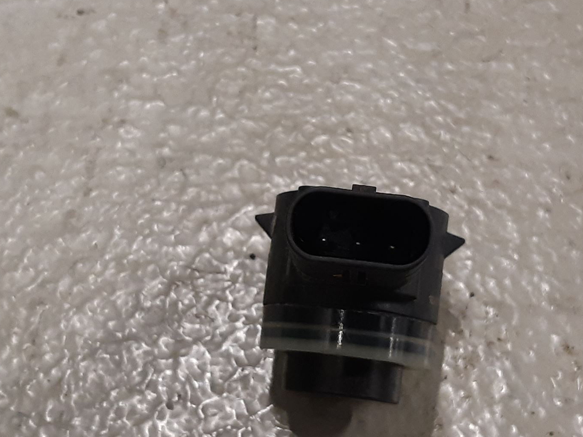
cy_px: 240
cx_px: 336
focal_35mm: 39
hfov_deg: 47.7
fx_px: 657
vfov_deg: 36.8
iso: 200
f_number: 1.7
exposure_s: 1/50
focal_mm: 3.93
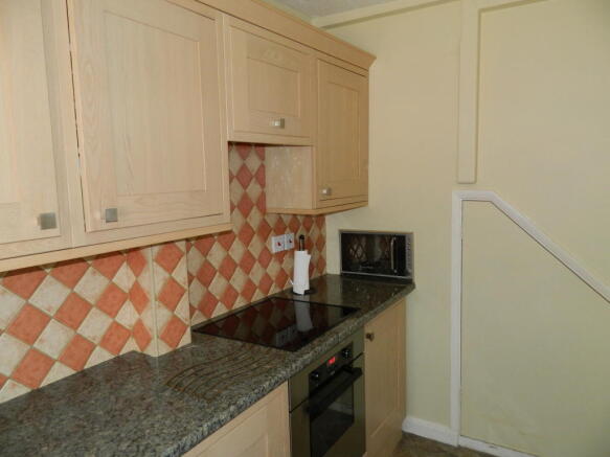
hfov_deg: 69.4
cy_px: 228
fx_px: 440
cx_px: 305
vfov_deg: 54.9
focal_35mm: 25
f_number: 3.1
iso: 200
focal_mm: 4.5
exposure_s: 1/30
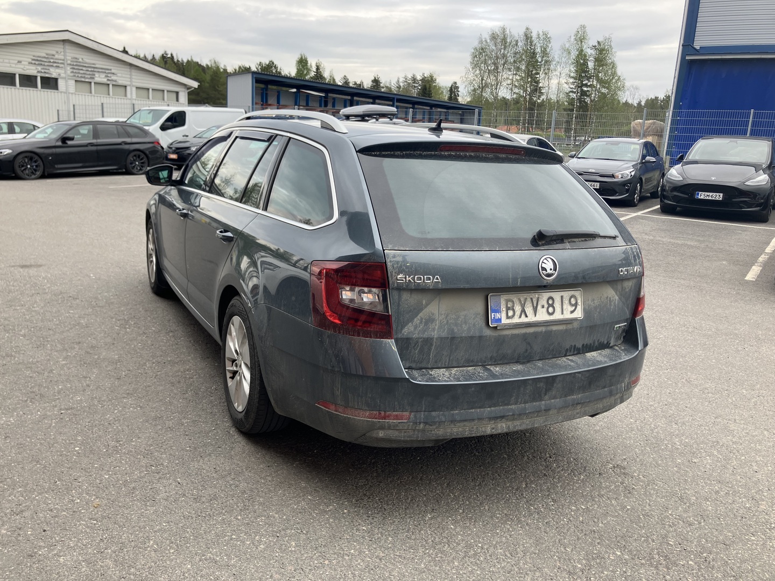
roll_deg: -3.6
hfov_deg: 63.4
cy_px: 290
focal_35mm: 28
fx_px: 627
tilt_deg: -12.0
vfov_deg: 49.7
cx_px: 388
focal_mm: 3.99
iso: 25
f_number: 1.8
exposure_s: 1/213
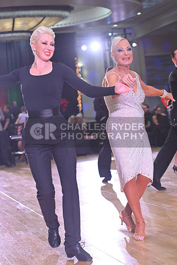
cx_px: 88
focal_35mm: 82
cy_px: 132
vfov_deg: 24.8
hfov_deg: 16.7
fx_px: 604
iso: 2500
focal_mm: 82
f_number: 5
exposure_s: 1/320
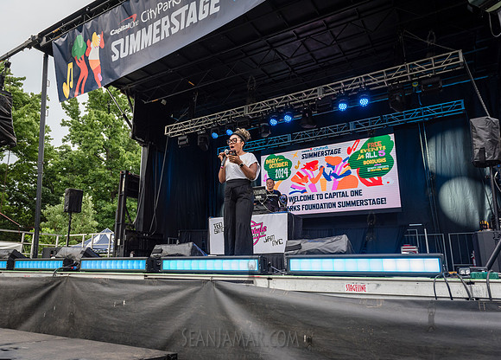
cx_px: 232
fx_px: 363
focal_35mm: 25
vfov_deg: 52.7
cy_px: 180
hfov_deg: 69.1
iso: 500
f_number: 4
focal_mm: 24
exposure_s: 1/500
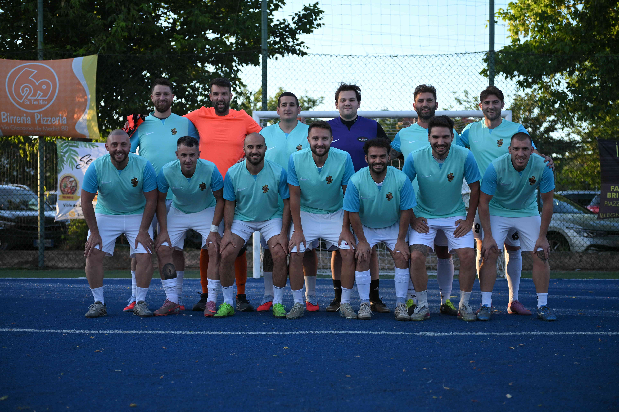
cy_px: 206
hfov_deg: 34.5
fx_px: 997
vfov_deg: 23.4
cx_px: 310
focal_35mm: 58
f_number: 2.8
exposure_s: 1/1250
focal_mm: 58
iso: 640
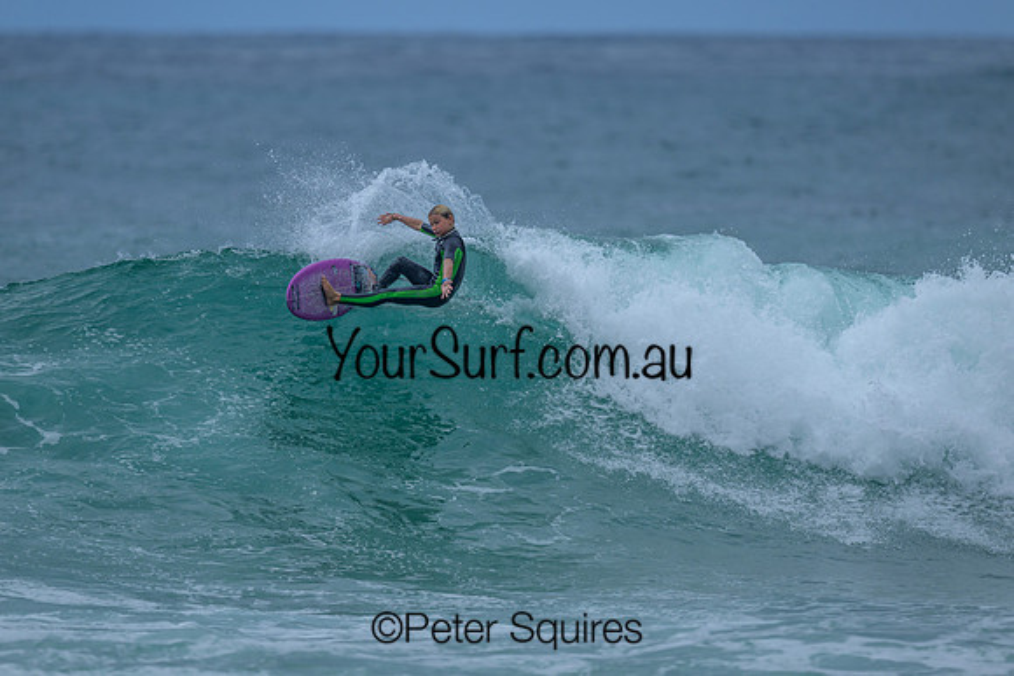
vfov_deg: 1.7
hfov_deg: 2.6
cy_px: 338
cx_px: 507
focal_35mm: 800
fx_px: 22538
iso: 220
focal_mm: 800
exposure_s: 1/2000
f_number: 6.3
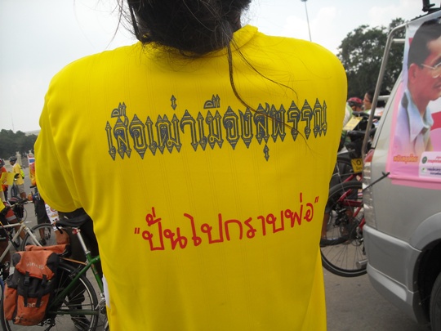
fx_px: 446
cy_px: 166
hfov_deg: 52.6
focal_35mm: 35
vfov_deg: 40.7
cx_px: 220
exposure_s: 1/478
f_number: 2.8
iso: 64
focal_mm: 5.7
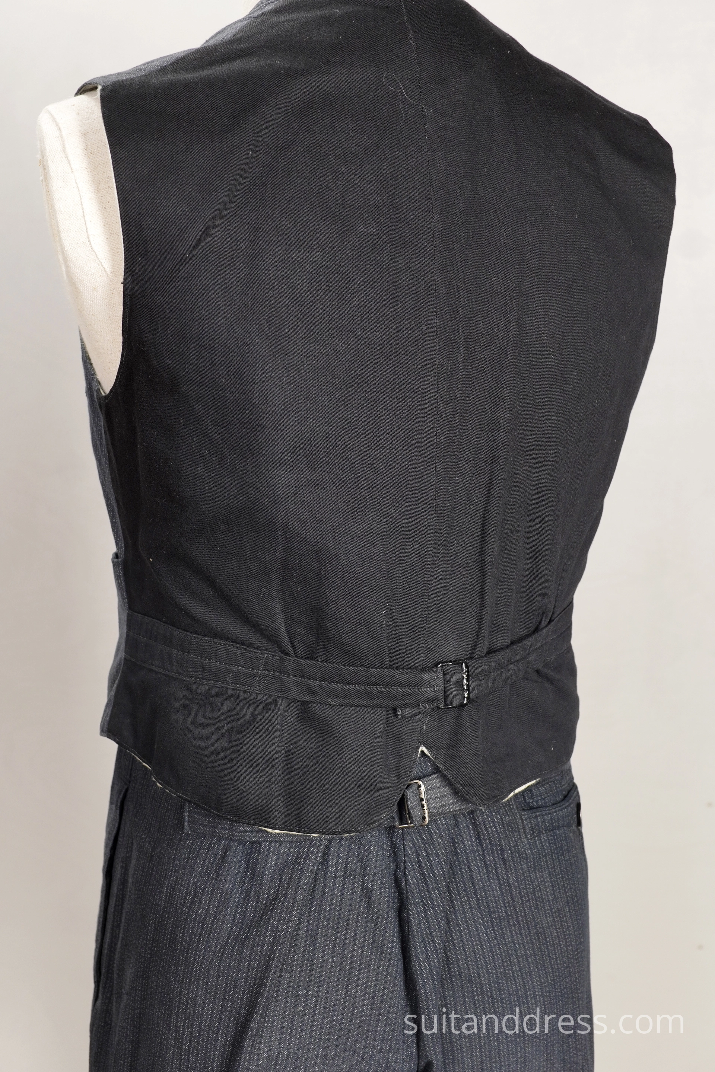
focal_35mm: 48
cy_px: 536
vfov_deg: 41.1
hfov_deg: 28.1
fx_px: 1430
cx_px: 358
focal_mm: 32
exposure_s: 1/20
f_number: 5.6
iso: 320
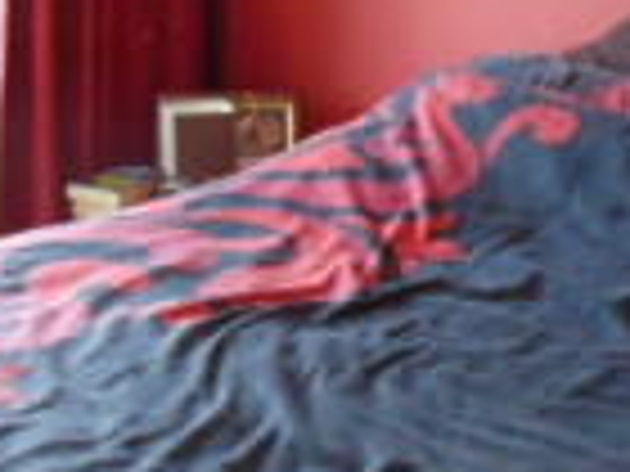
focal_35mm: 104
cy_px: 133
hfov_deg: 18.9
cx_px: 308
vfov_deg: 14.2
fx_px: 1893
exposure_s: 1/30
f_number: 3
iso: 160
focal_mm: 4.5
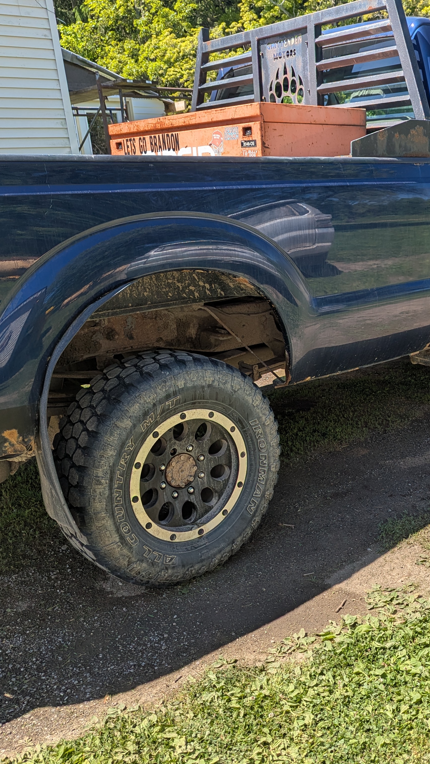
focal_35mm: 35
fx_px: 709
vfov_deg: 56.5
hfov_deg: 33.0
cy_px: 421
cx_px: 326
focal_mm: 6.81
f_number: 1.85
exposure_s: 1/1258
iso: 45
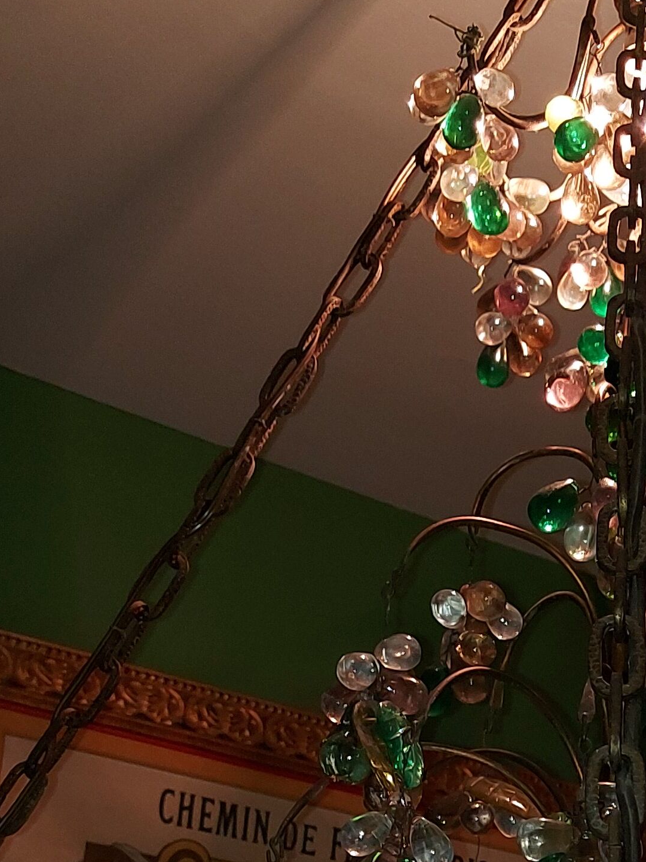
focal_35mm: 77
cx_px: 698
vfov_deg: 24.0
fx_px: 1916
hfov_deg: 18.5
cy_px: 909
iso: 80
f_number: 1.8
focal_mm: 5.23
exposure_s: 1/50
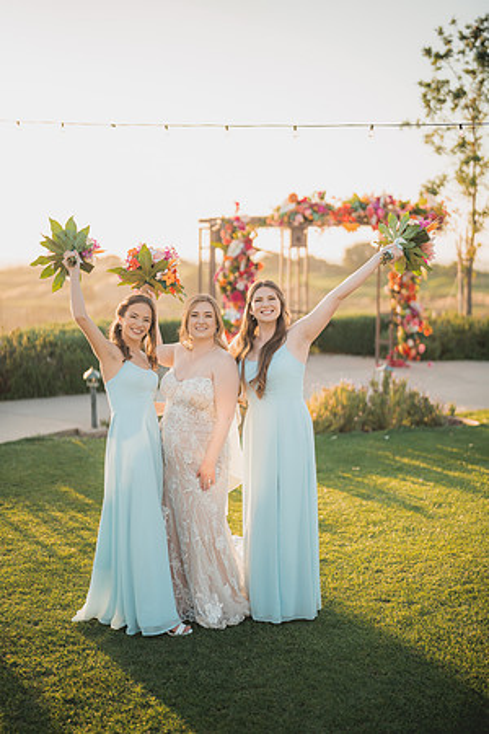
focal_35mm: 50
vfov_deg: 39.6
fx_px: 1019
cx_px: 244
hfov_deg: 27.0
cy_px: 367
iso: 200
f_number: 1.2
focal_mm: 50
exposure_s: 1/3200
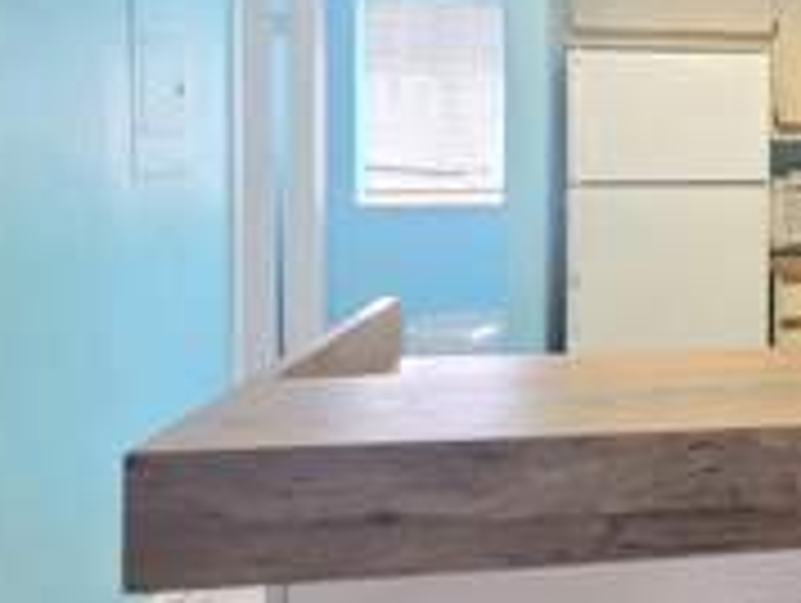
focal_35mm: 35
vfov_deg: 39.4
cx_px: 832
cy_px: 133
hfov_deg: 43.5
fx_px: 811
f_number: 1.9
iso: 160
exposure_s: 1/120
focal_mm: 2.2
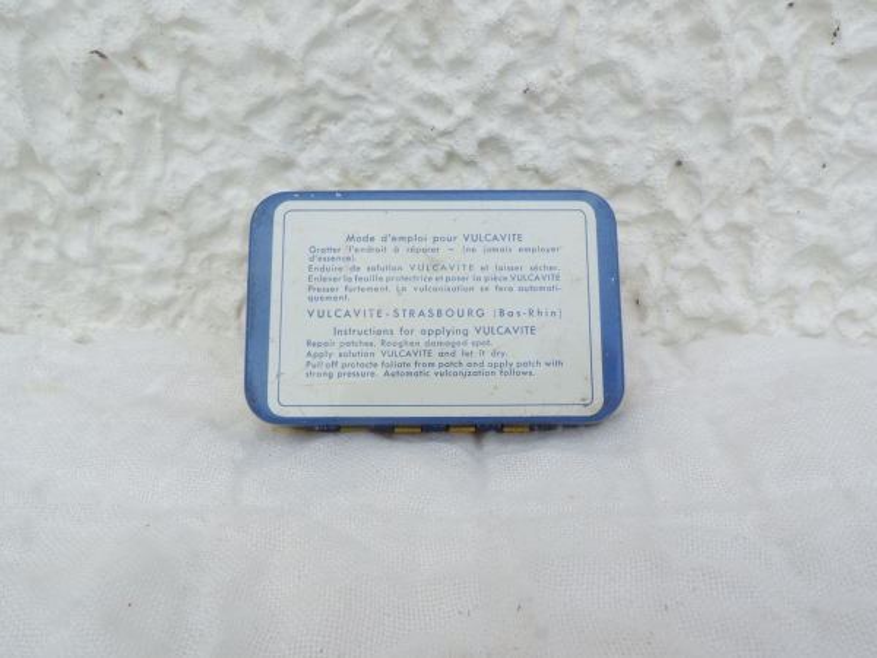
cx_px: 438
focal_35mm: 28
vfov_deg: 49.7
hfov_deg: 63.4
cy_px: 329
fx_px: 709
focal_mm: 4.9
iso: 80
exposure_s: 1/80
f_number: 7.6
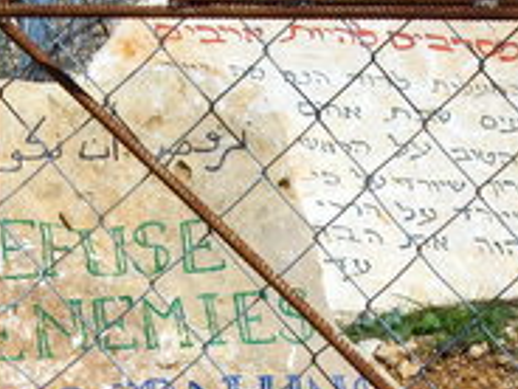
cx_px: 87
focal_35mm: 222
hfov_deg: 8.9
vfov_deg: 6.7
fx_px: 3322
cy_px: 381
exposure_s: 1/250
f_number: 8.6
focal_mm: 18.3
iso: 64
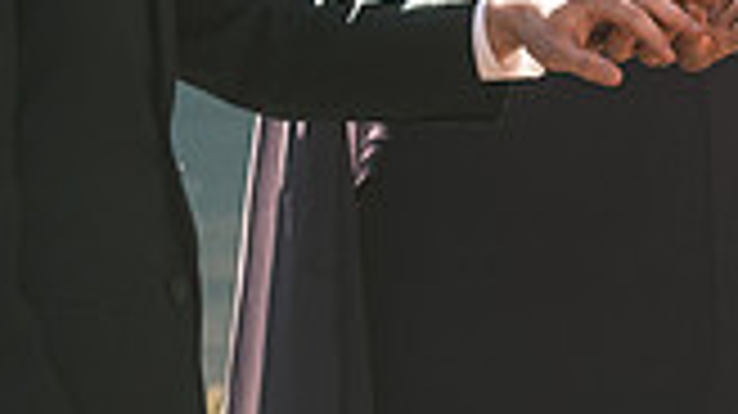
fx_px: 9113
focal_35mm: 466
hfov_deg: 4.6
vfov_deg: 2.6
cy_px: 2
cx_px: 612
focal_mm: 83.8
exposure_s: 1/320
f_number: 3.6
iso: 200
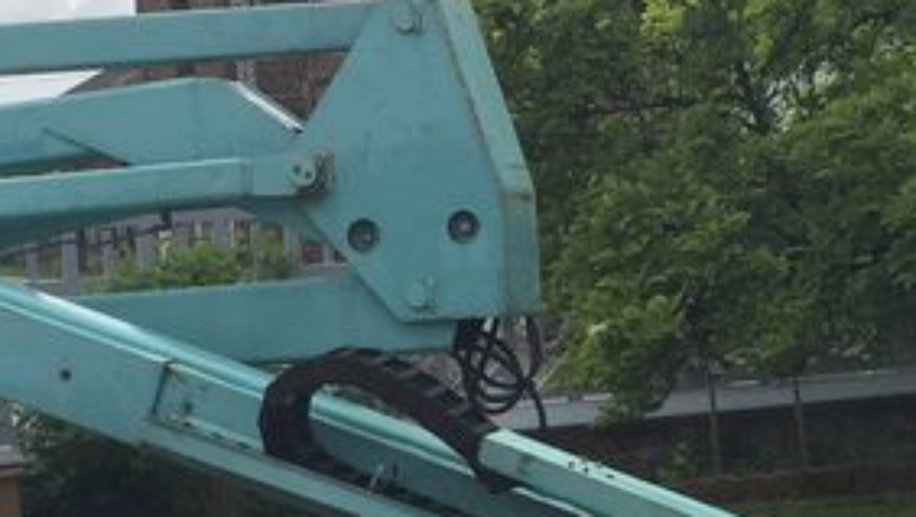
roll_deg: +2.2
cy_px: 475
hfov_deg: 18.9
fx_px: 2722
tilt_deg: -7.1
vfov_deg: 10.8
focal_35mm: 112
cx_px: 711
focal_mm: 4.15
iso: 32
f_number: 2.2
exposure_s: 1/1163
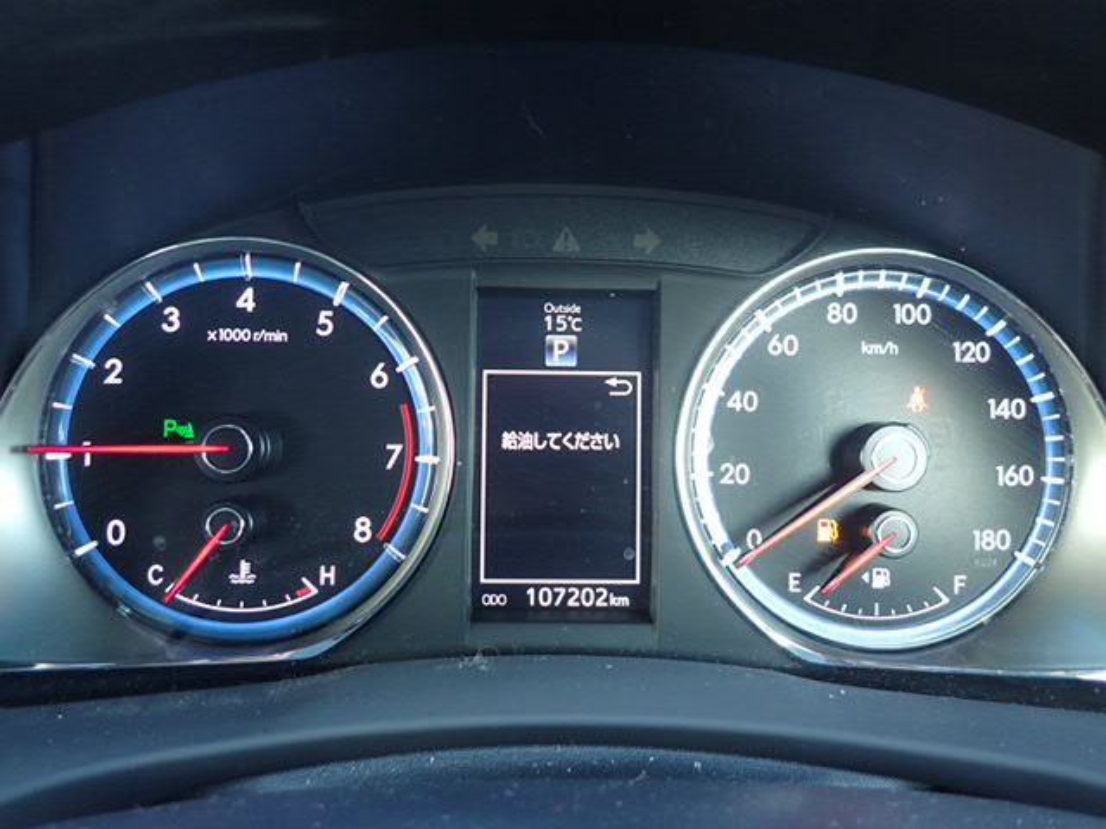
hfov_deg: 69.4
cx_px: 553
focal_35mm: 25
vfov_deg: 54.9
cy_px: 414
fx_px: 799
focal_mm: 4.5
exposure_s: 1/30
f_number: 2
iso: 200
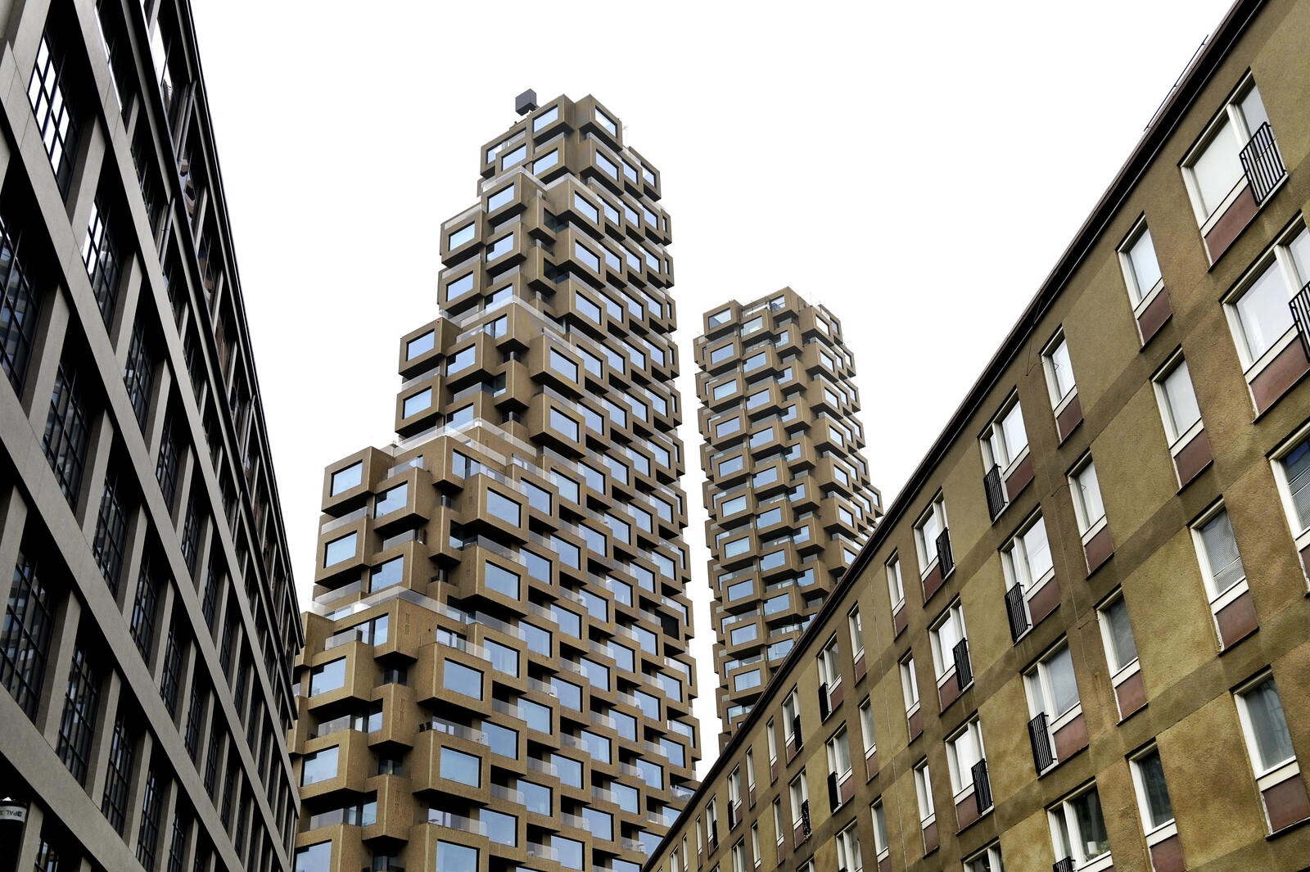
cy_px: 436
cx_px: 655
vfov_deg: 35.9
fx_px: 1346
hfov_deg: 51.9
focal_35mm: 37
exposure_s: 1/400
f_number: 8
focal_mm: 37
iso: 900
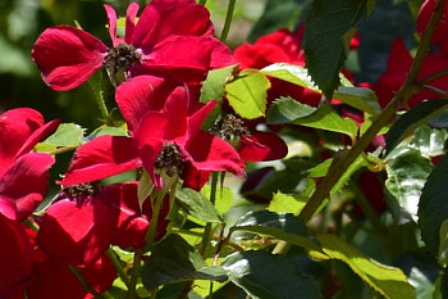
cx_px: 657
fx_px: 11095
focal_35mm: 892
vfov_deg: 1.5
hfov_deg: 2.3
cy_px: 12
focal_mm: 130
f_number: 4.8
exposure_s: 1/640
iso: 100
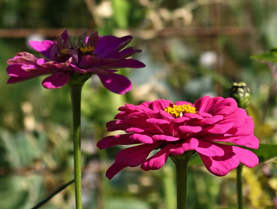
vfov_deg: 5.1
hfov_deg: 6.8
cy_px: 104
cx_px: 138
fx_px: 2348
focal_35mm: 293
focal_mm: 22.48
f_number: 2.6
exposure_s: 1/410
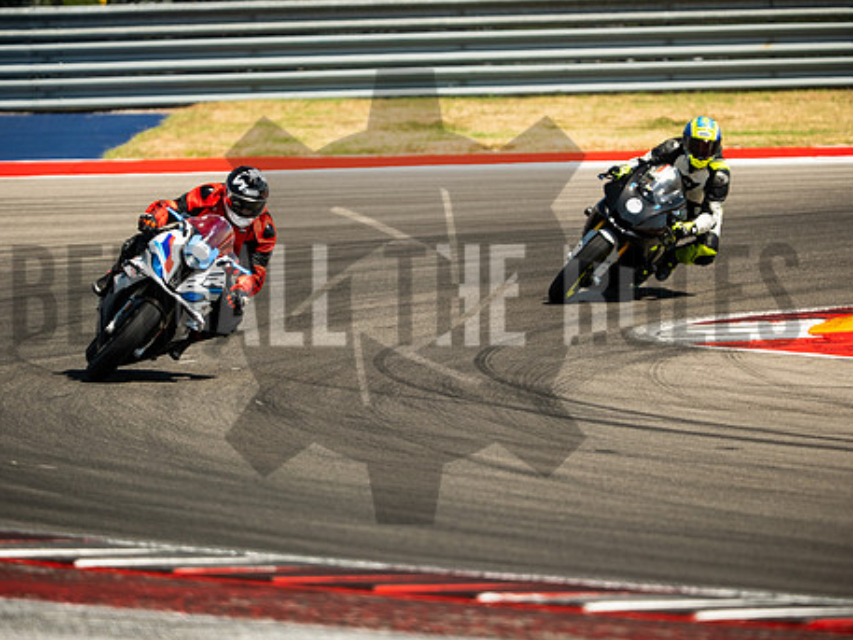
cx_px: 405
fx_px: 12645
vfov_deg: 2.9
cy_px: 298
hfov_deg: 3.9
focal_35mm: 513
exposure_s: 1/2000
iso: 250
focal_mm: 280
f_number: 2.8
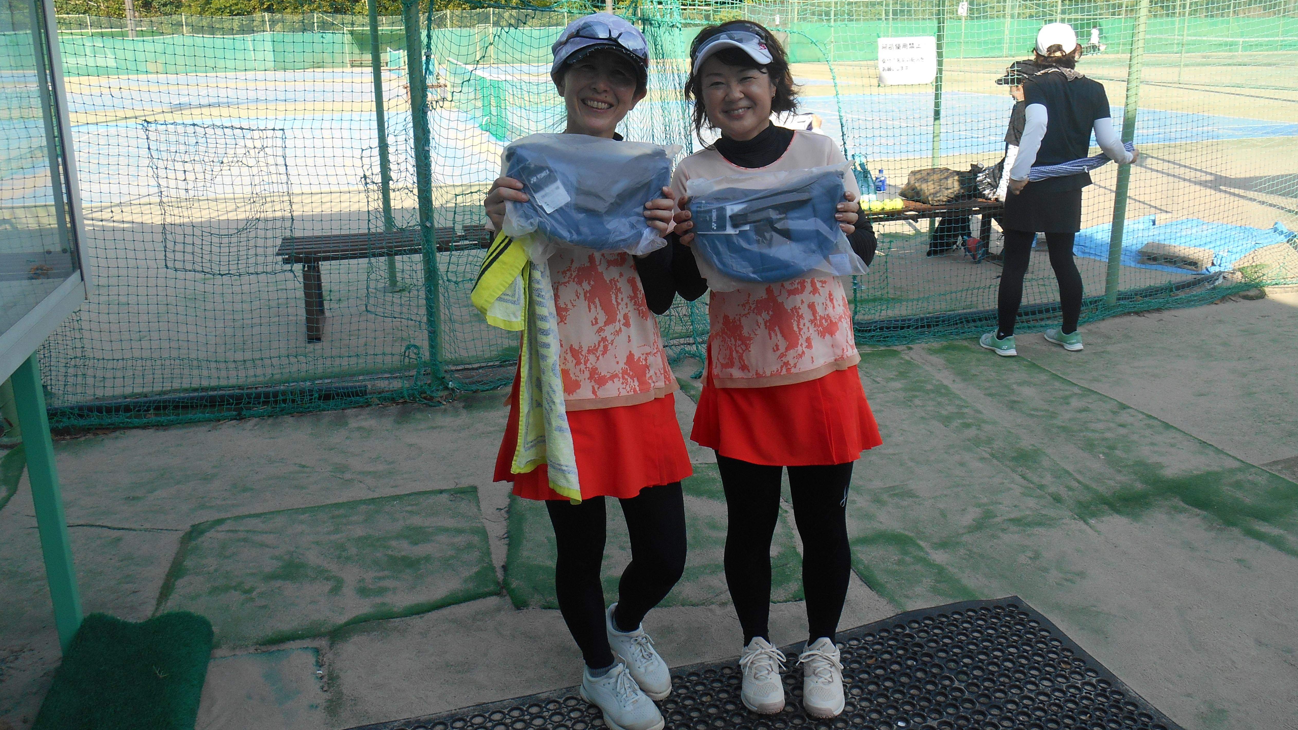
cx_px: 651
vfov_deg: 40.0
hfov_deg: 66.1
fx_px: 998
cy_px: 296
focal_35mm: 29
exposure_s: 1/320
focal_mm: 4.7
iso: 80
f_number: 3.4
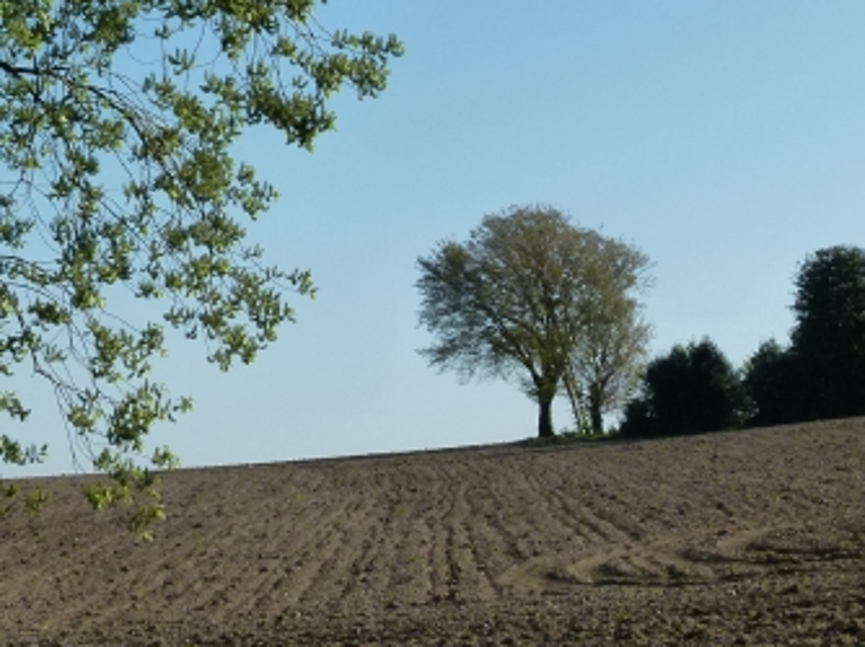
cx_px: 508
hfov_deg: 17.1
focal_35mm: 115
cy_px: 292
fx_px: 2872
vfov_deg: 12.9
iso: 160
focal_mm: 8.7
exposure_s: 1/1300
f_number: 4
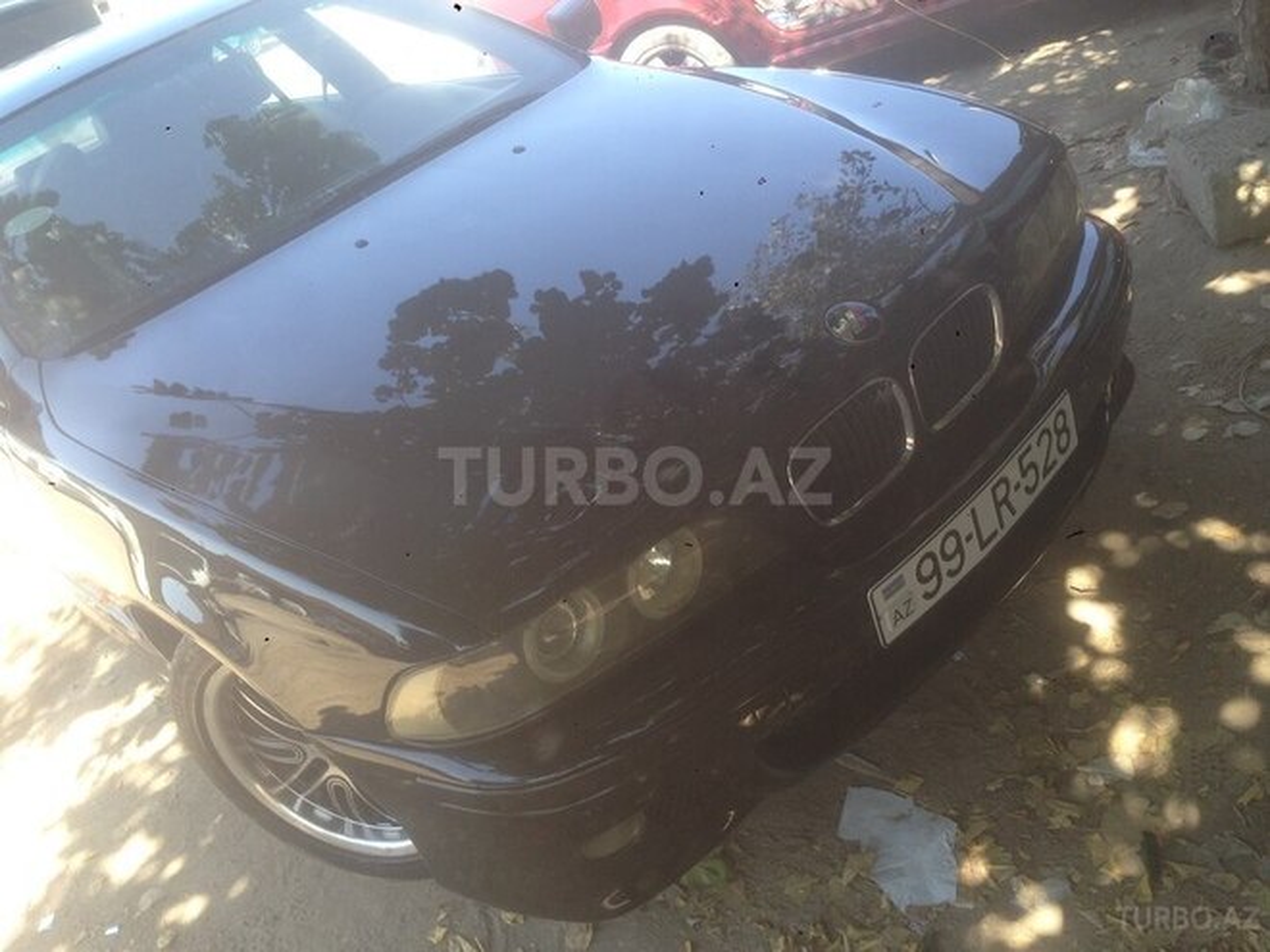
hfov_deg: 55.4
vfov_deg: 42.9
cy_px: 476
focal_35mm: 33
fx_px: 1211
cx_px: 635
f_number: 2.4
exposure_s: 1/127
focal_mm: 4.12
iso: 50
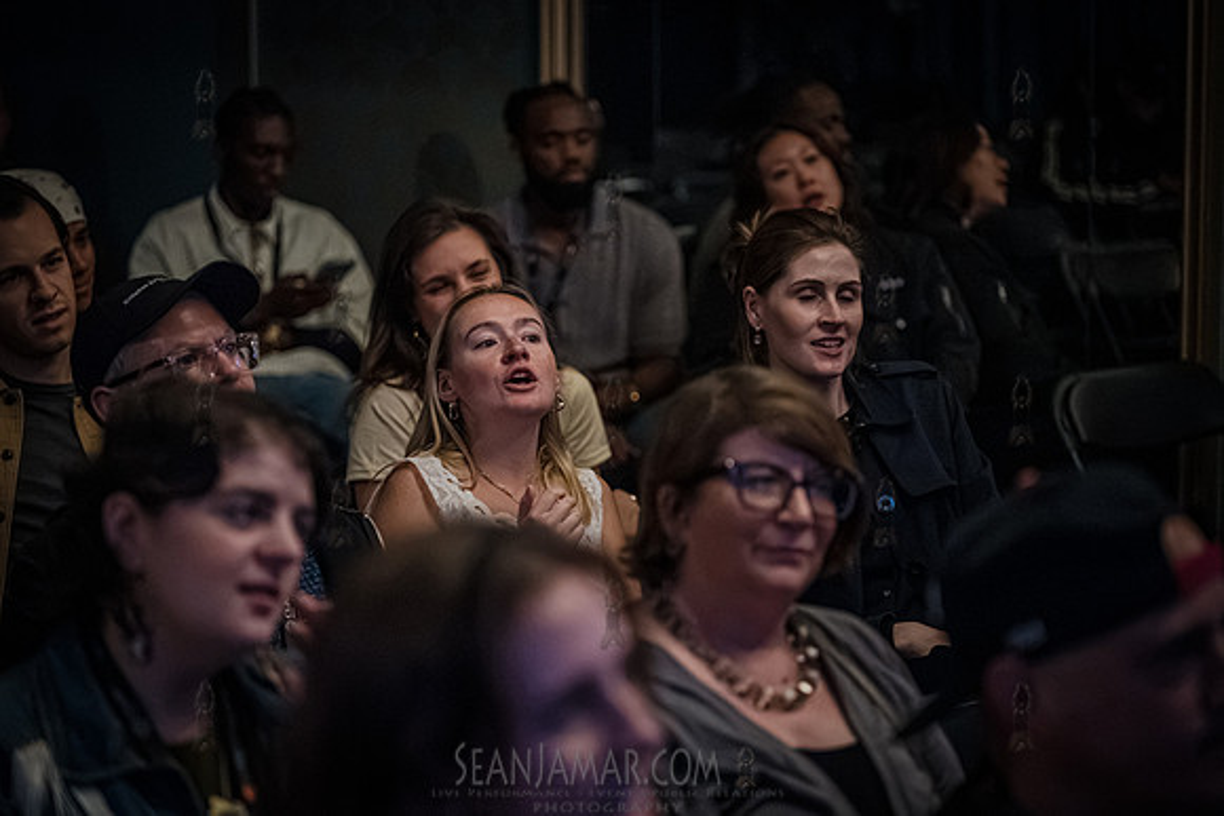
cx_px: 583
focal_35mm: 108
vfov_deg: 12.6
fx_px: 3687
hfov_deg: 18.8
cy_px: 410
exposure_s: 1/125
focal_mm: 100
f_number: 2.8
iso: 16000
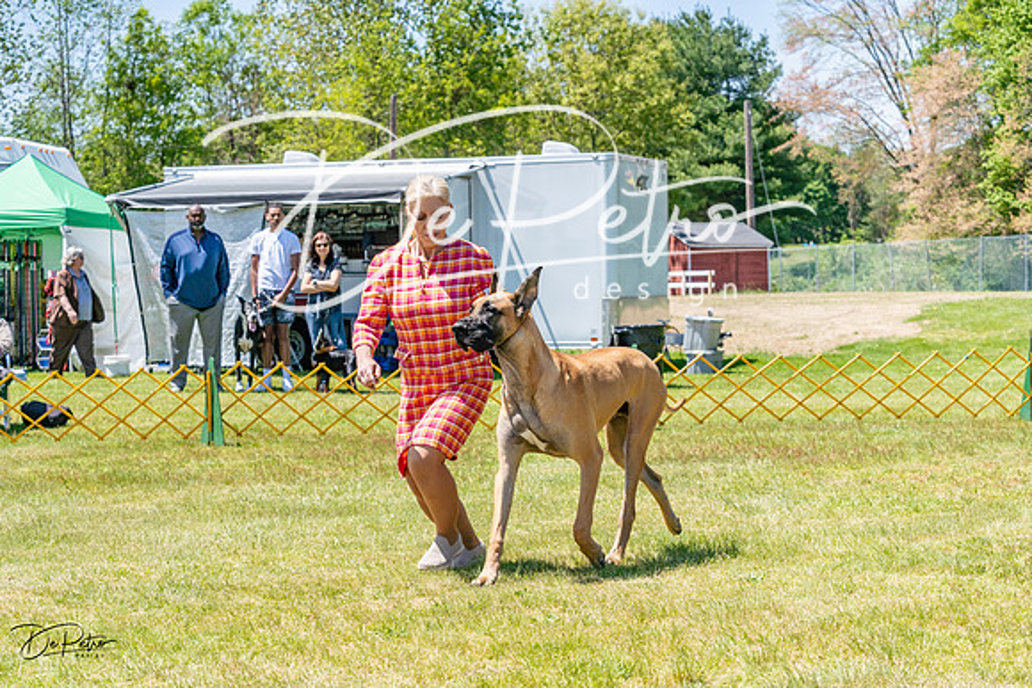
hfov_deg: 28.8
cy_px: 344
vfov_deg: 19.5
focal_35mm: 70
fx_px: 2007
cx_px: 516
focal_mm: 70
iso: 400
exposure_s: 1/2500
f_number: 6.3
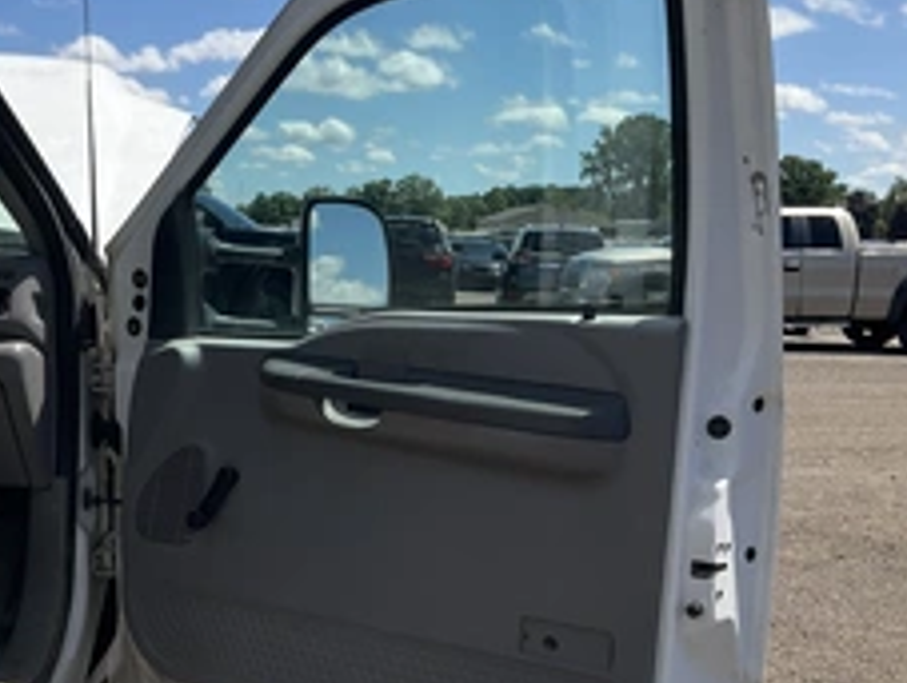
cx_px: 164
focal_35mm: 51
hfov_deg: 36.0
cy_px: 411
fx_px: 1338
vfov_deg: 28.6
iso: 25
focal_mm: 3
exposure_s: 1/2141
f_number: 1.8
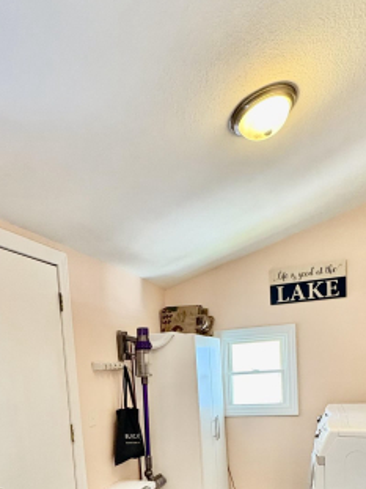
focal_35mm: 30
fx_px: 423
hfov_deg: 46.7
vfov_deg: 54.6
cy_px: 411
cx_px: 162
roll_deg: +3.8
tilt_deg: -6.3
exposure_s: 1/60
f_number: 2.2
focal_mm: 2.22
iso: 640
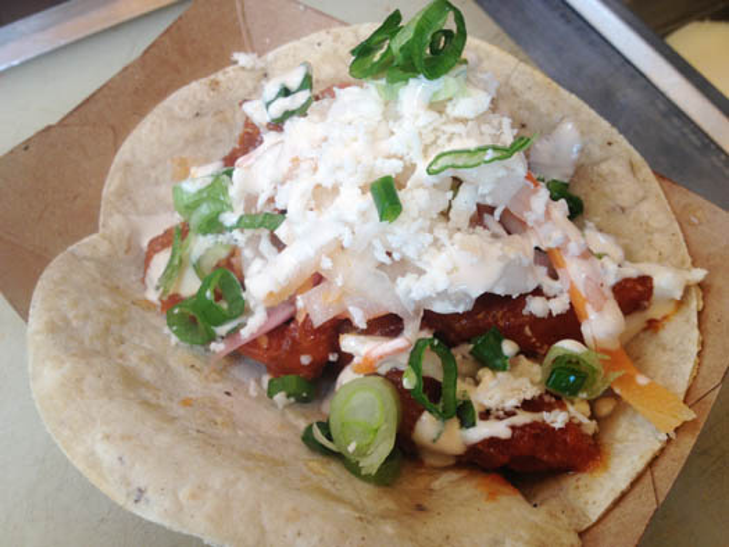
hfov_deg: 52.6
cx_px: 364
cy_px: 274
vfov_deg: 40.7
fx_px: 737
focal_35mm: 35
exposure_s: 1/30
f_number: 2.4
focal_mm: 4.28
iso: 50
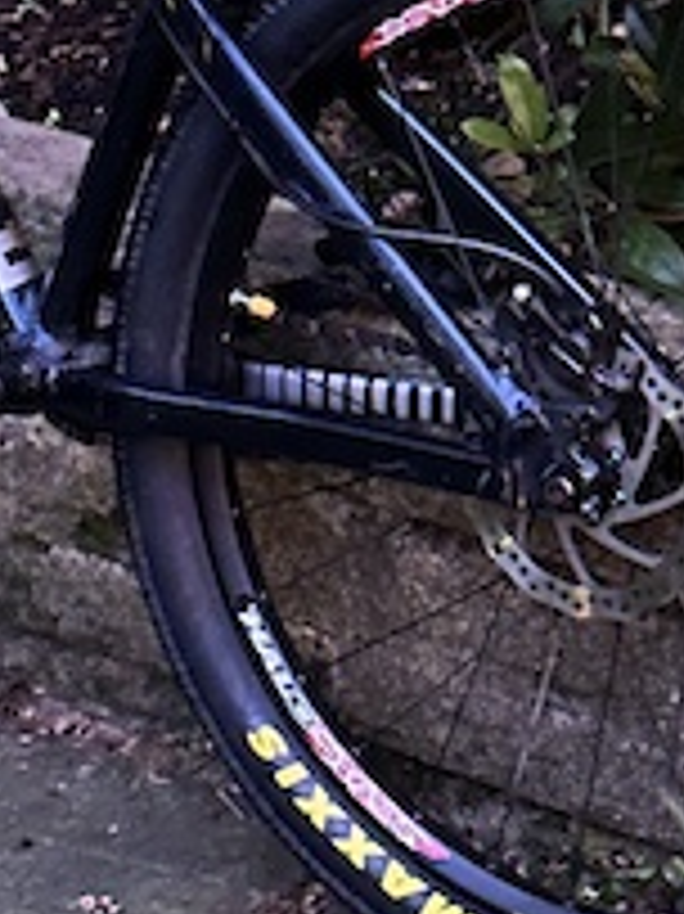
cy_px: 68
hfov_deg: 7.8
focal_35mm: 189
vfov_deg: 10.4
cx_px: 45
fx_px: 4985
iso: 640
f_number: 1.78
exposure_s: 1/5
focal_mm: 6.86
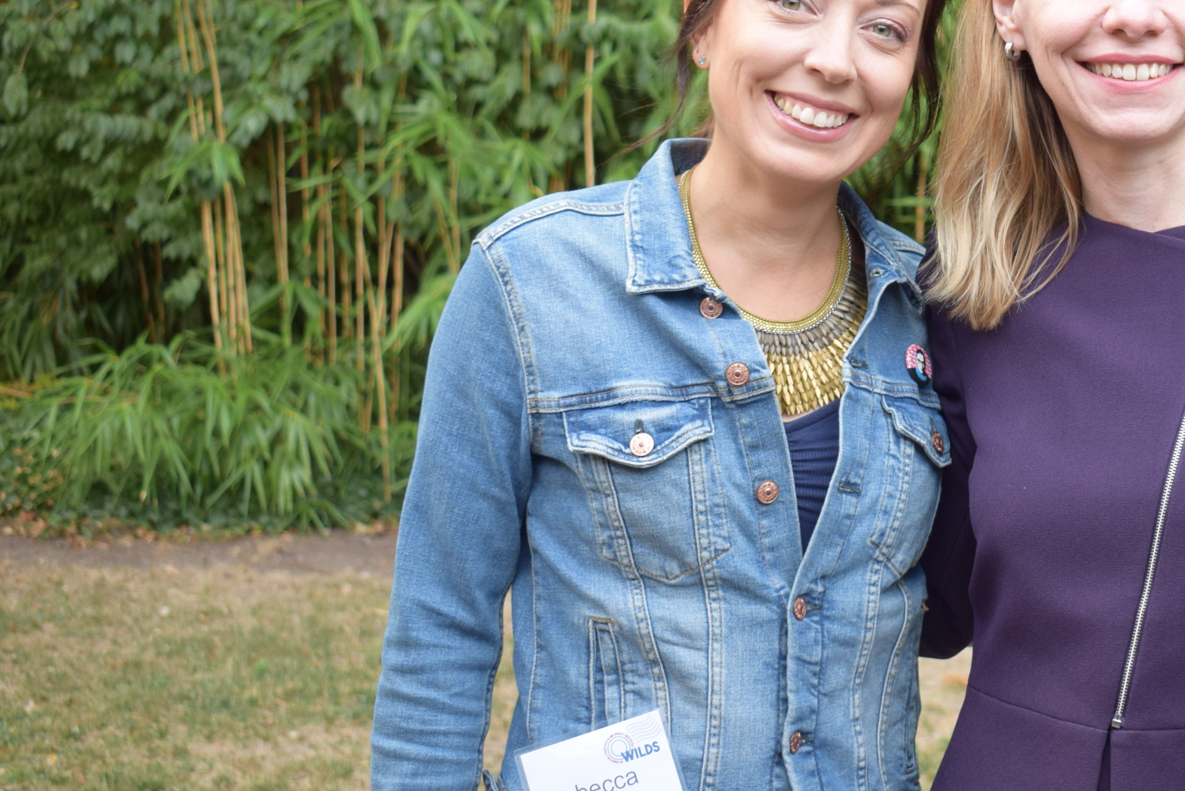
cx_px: 993
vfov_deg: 17.4
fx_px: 2568
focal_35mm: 78
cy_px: 180
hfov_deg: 25.4
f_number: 5
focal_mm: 30
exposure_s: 1/100
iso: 400
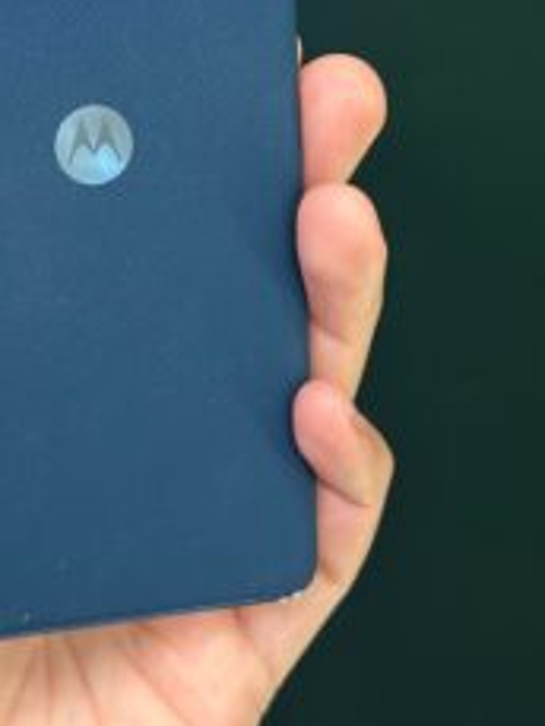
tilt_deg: -40.4
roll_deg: +0.9
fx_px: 1846
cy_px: 105
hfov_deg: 16.6
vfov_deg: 21.8
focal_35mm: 88
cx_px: 93
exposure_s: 1/33
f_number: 1.78
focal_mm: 6.86
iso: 640
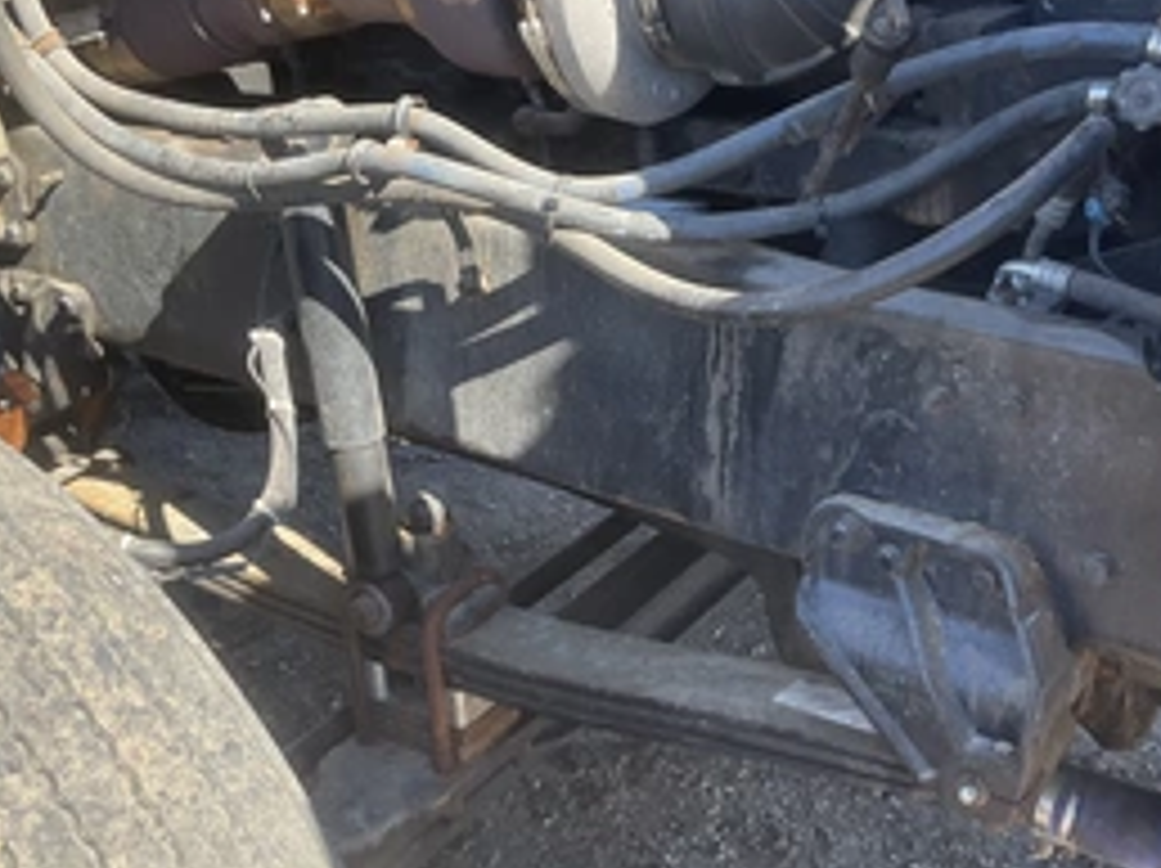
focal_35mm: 45
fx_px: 1508
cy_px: 391
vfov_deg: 32.1
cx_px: 652
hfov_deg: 42.0
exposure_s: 1/265
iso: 25
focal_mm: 3
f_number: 1.8
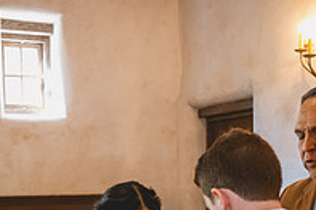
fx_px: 710
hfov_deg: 25.0
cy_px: 297
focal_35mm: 81
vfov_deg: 15.7
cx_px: 114
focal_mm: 27.5
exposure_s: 1/160
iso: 3200
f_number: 2.8
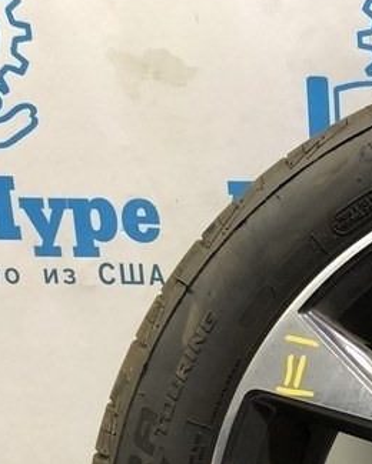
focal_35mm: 86
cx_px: 588
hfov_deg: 16.1
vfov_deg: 21.0
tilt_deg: -20.1
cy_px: 527
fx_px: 1184
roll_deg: -0.9
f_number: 1.8
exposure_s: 1/17
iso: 40
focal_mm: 4
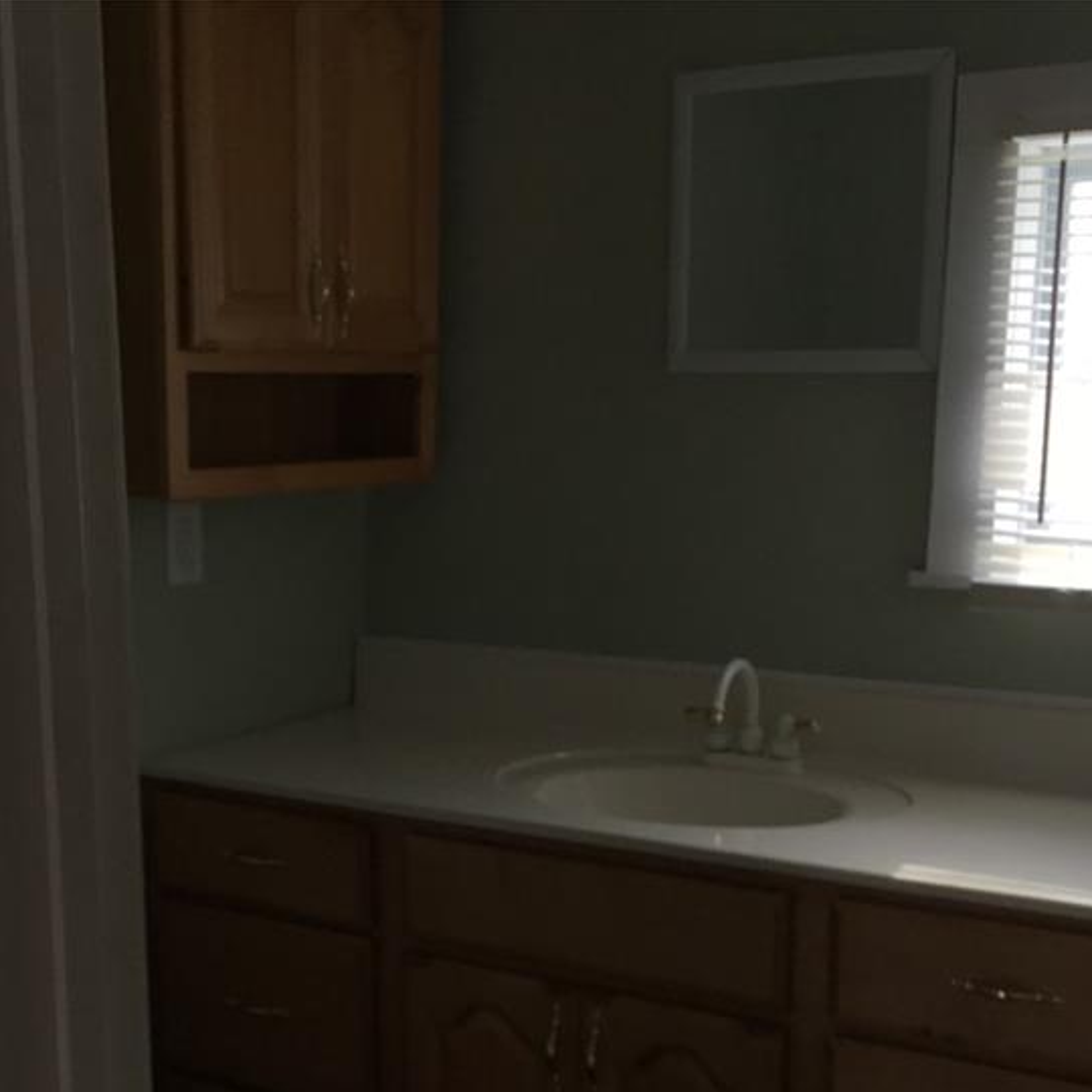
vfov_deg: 32.4
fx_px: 1856
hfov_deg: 32.7
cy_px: 775
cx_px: 419
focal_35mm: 52
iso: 32
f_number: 2.4
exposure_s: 1/120
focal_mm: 3.3
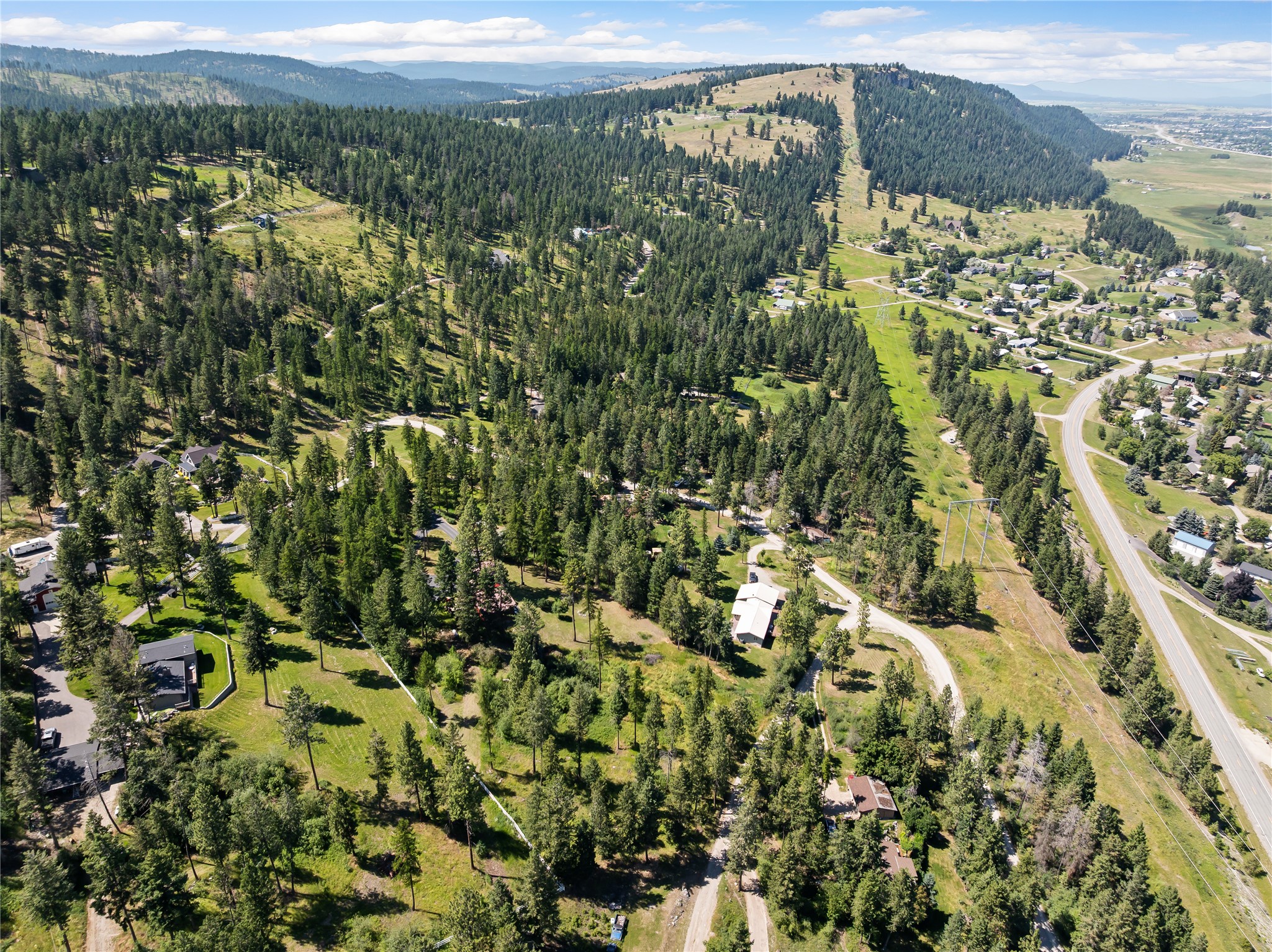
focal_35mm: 24
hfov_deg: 71.6
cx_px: 636
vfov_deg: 56.8
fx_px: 881
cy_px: 476
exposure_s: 1/100
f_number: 2.8
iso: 100
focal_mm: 12.29
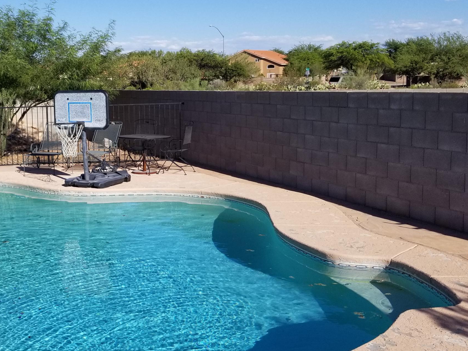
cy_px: 155
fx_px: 622
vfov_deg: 31.5
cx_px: 125
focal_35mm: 46
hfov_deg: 40.2
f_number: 1.7
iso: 50
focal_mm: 4.3
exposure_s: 1/3312
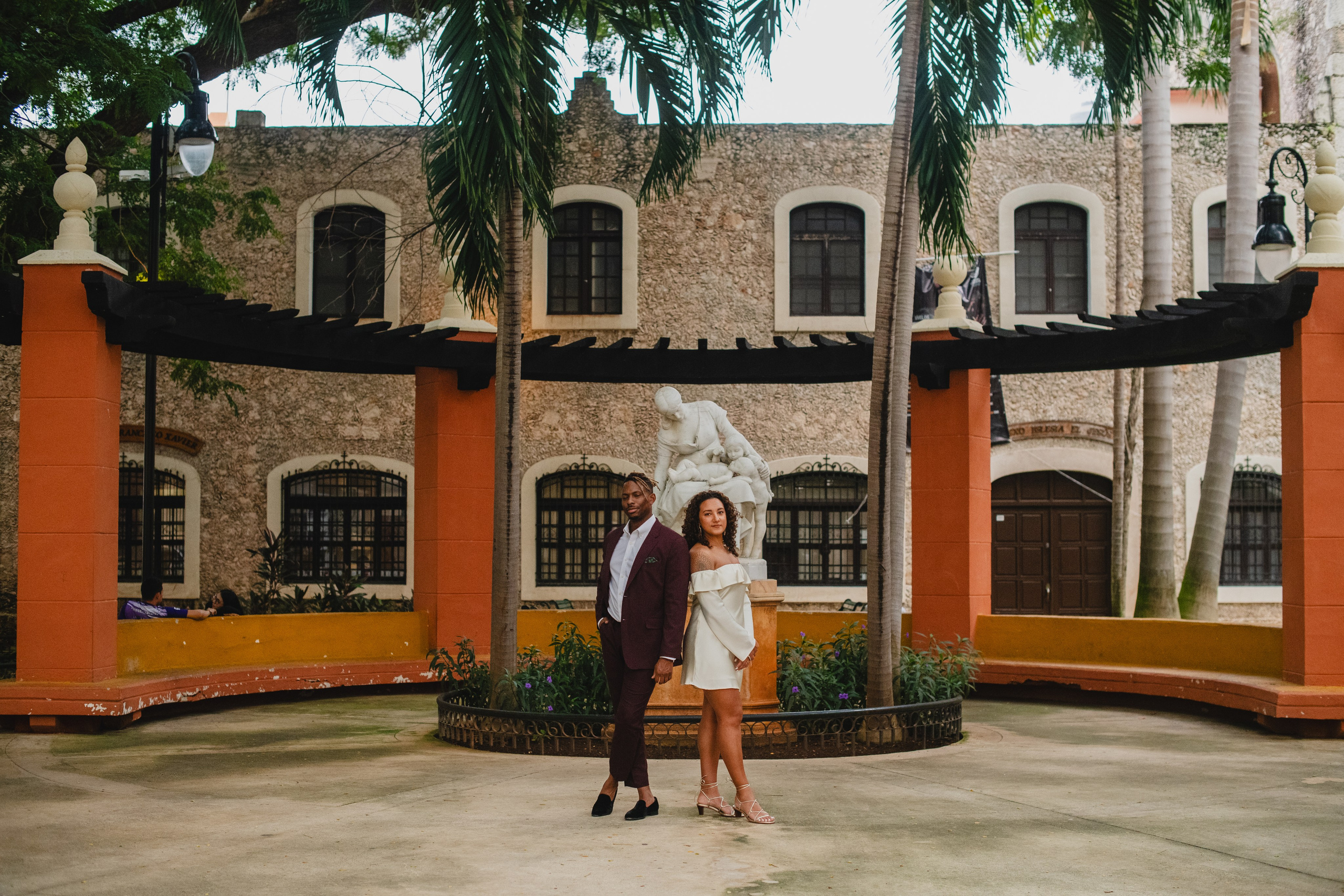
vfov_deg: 27.0
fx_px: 1867
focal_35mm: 50
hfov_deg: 39.6
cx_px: 672
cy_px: 448
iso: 2000
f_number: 3.2
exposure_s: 1/500
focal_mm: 50
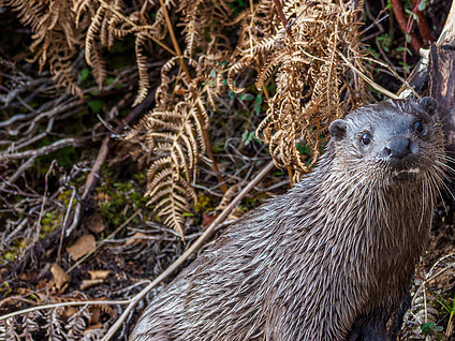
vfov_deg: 1.3
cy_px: 92
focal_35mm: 1155
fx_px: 15182
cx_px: 417
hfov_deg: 1.7
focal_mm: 300
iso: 500
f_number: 4.5
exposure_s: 1/250
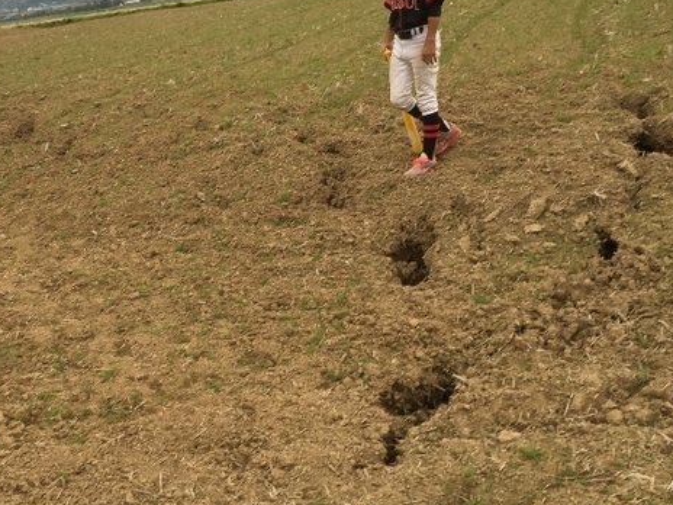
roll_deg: +8.3
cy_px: 186
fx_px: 972
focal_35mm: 50
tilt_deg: -11.6
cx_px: 168
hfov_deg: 37.3
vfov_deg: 29.0
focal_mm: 4.15
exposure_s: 1/120
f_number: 2.2
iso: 32
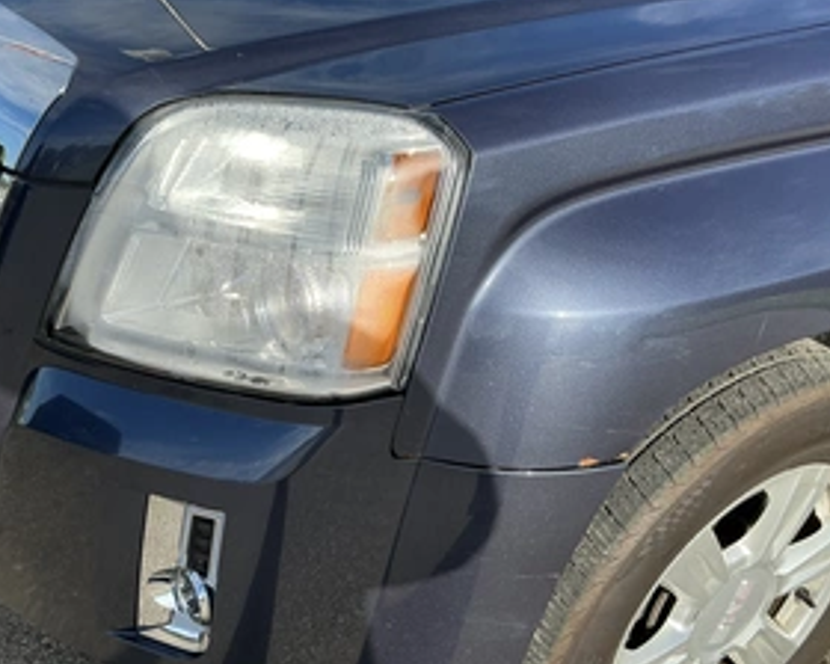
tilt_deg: -33.1
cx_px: 332
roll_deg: -4.5
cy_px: 424
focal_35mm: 39
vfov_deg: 37.9
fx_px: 958
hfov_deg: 46.6
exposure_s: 1/1377
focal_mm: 3
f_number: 1.8
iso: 25
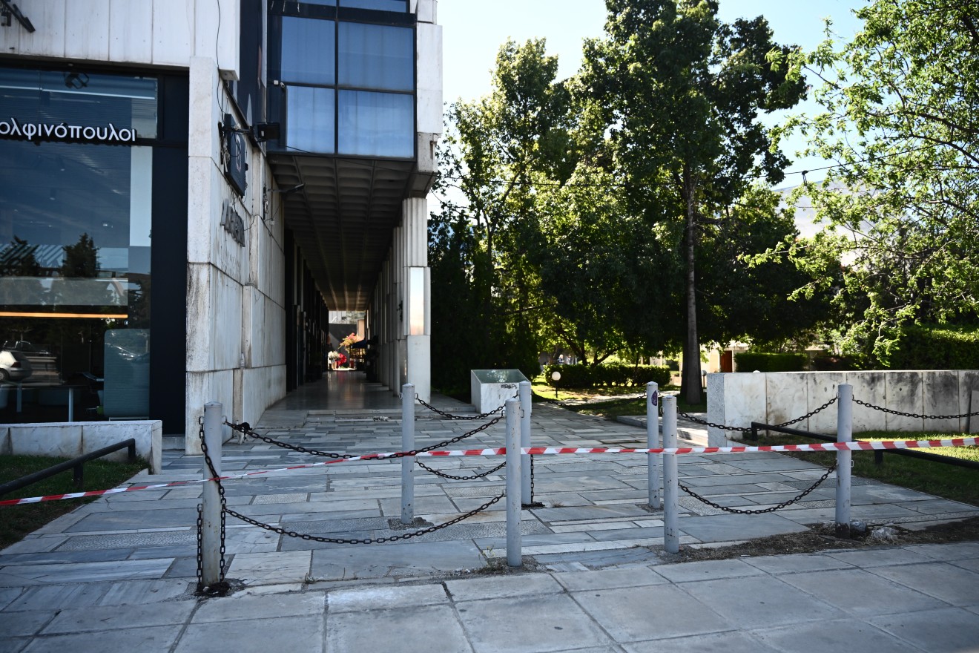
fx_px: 653
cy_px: 326
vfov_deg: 53.1
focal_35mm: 24
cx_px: 490
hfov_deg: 73.7
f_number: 4
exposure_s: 1/3200
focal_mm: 24
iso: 640
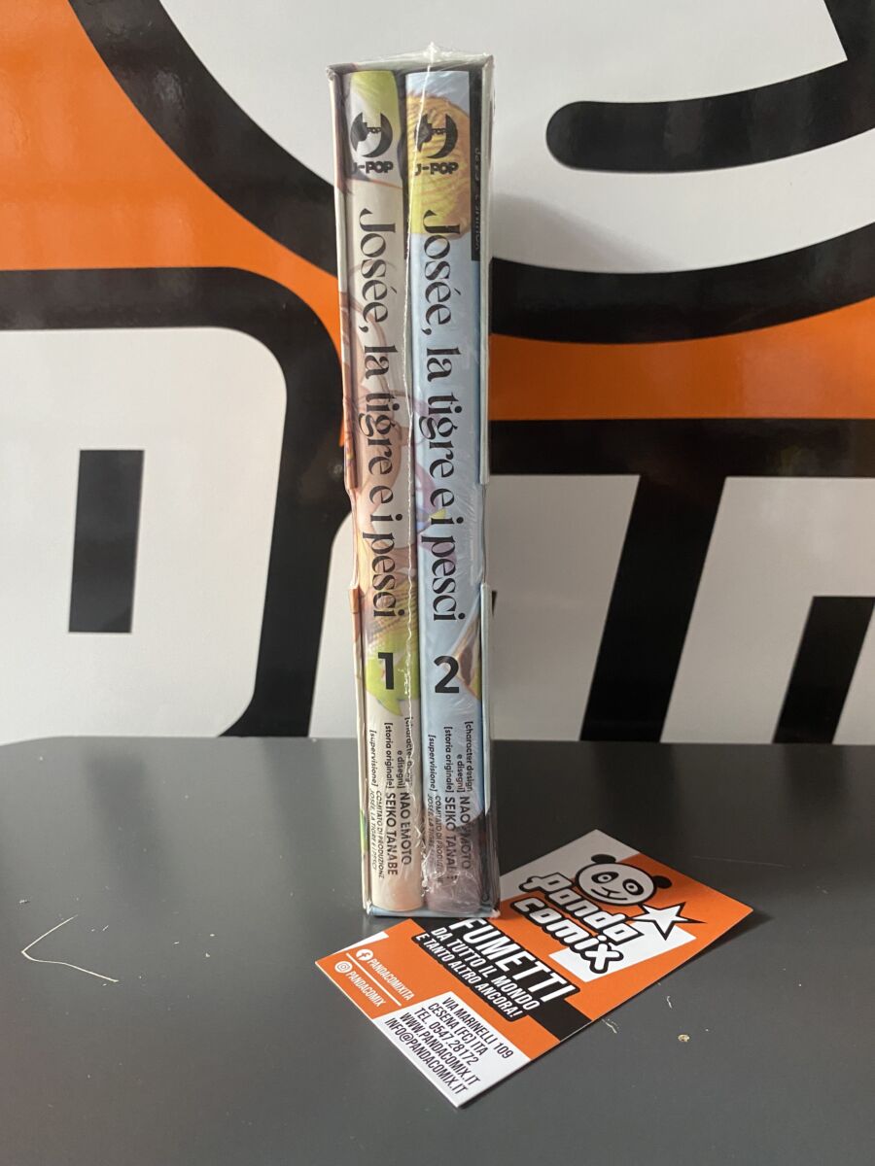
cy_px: 583
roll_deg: +0.6
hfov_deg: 53.1
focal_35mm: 26
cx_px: 438
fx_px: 876
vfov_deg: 67.3
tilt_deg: -14.5
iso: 320
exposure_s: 1/60
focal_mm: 4.25
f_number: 1.8
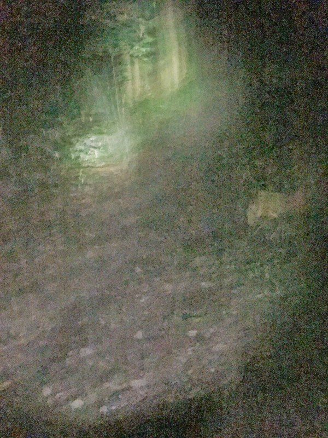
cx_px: 164
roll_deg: +3.1
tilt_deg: -8.9
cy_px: 219
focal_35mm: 29
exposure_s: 1/4
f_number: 2.2
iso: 2000
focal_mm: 4.15
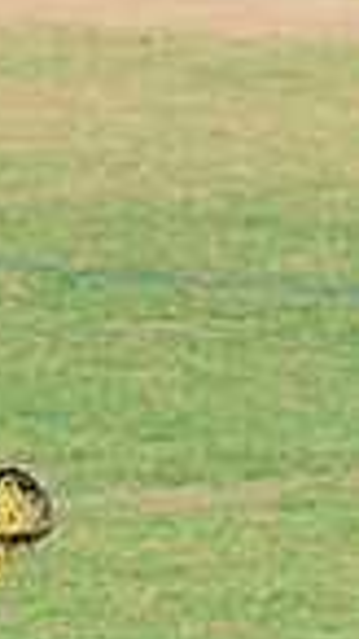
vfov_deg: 3.4
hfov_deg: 1.9
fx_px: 10657
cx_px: -240
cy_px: 52
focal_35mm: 629
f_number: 3
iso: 250
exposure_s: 1/1250
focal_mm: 70
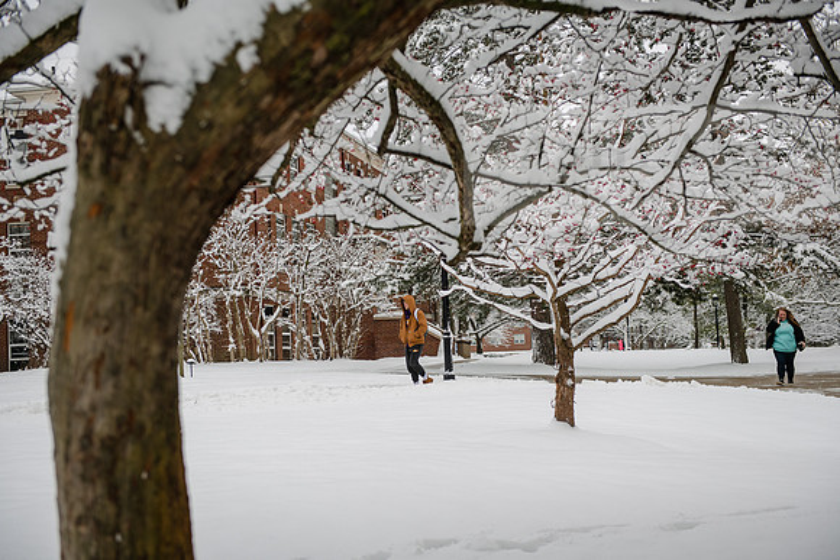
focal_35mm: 50
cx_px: 420
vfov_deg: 27.0
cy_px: 280
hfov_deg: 39.6
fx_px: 1167
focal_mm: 50
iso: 250
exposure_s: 1/400
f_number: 3.5
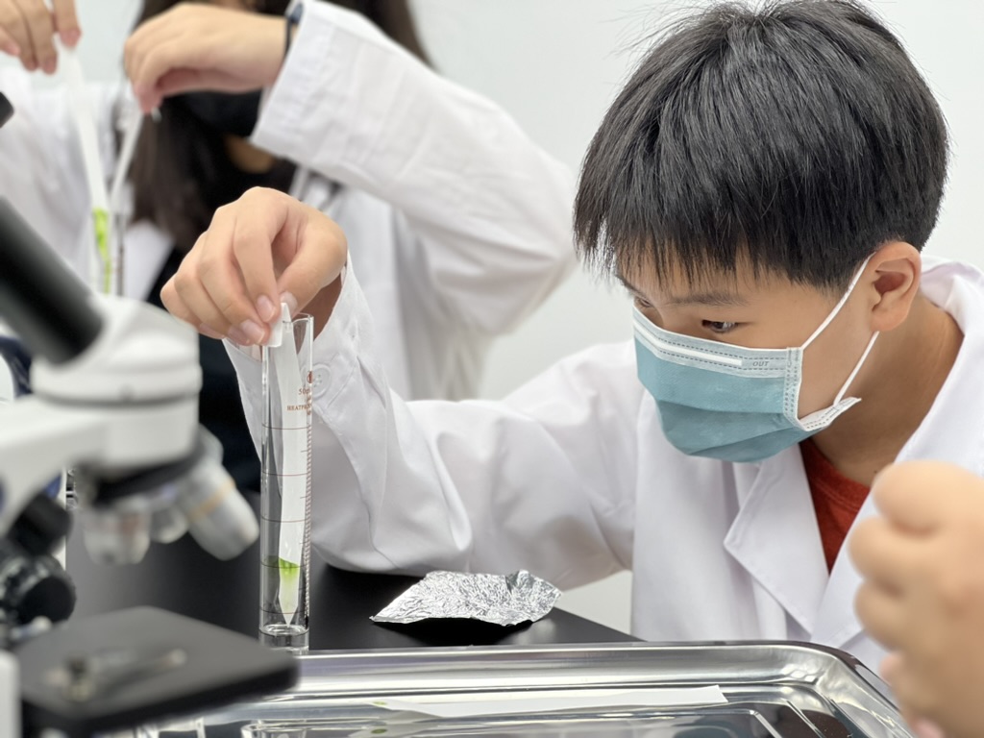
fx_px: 2189
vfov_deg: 19.1
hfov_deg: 25.3
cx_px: 492
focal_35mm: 77
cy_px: 369
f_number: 2.8
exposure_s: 1/120
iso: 160
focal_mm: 9
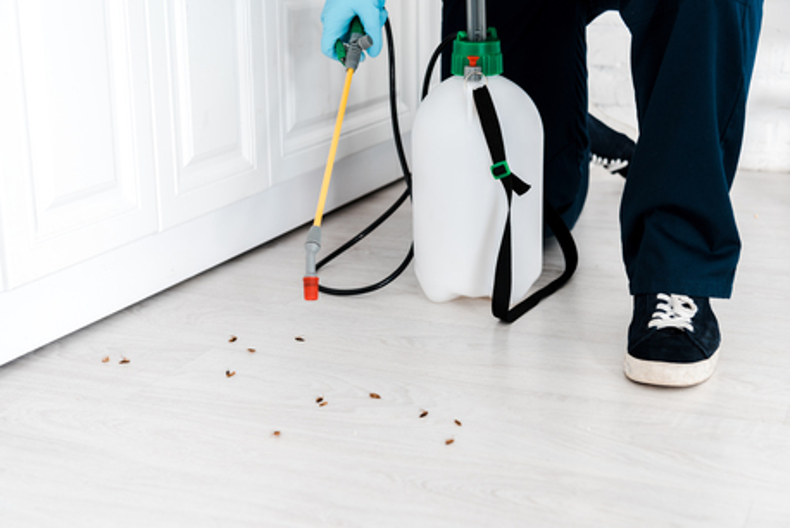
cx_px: 395
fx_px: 1208
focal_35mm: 55
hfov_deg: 36.2
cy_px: 264
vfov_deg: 24.7
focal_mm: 55
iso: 320
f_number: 4.5
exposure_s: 1/160
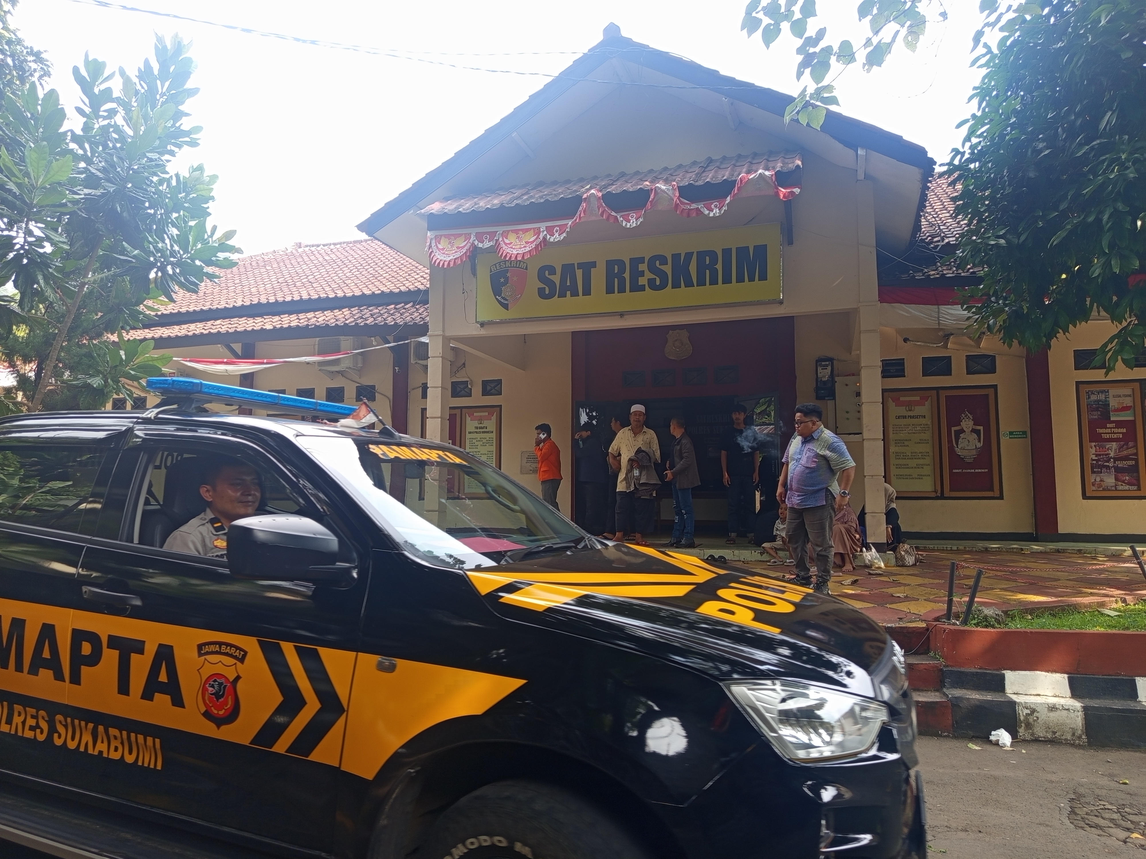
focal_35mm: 24
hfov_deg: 71.6
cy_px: 430
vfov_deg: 56.8
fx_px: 795
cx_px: 573
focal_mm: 5.24
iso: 52
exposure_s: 1/113
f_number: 1.7
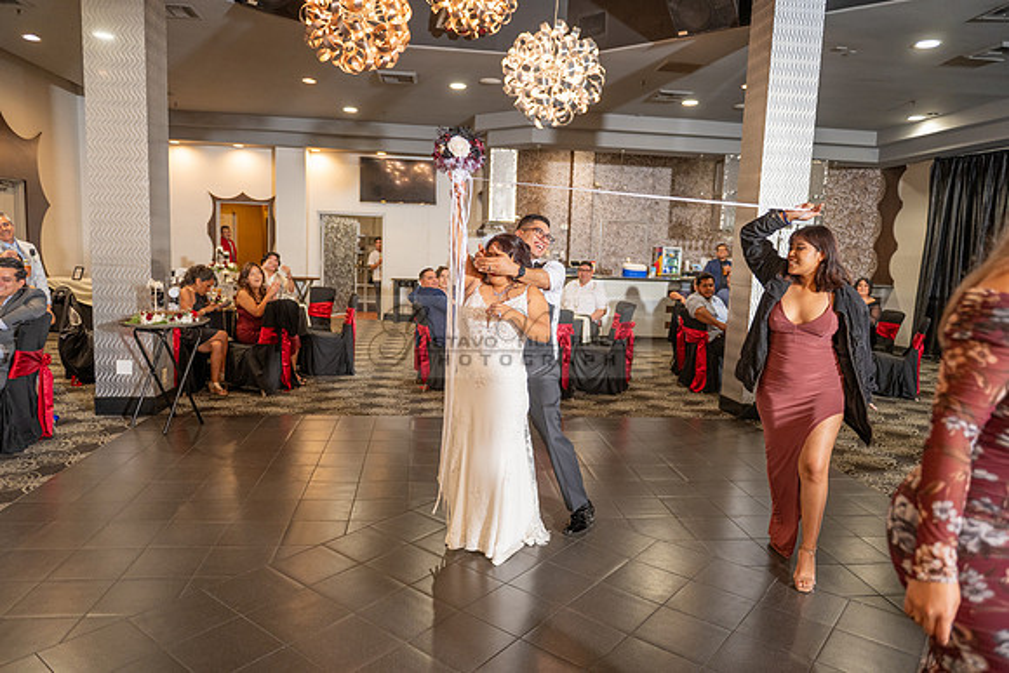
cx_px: 504
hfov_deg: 73.7
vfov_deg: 53.2
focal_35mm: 24
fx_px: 673
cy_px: 336
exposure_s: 1/125
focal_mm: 24
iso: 800
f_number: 2.8
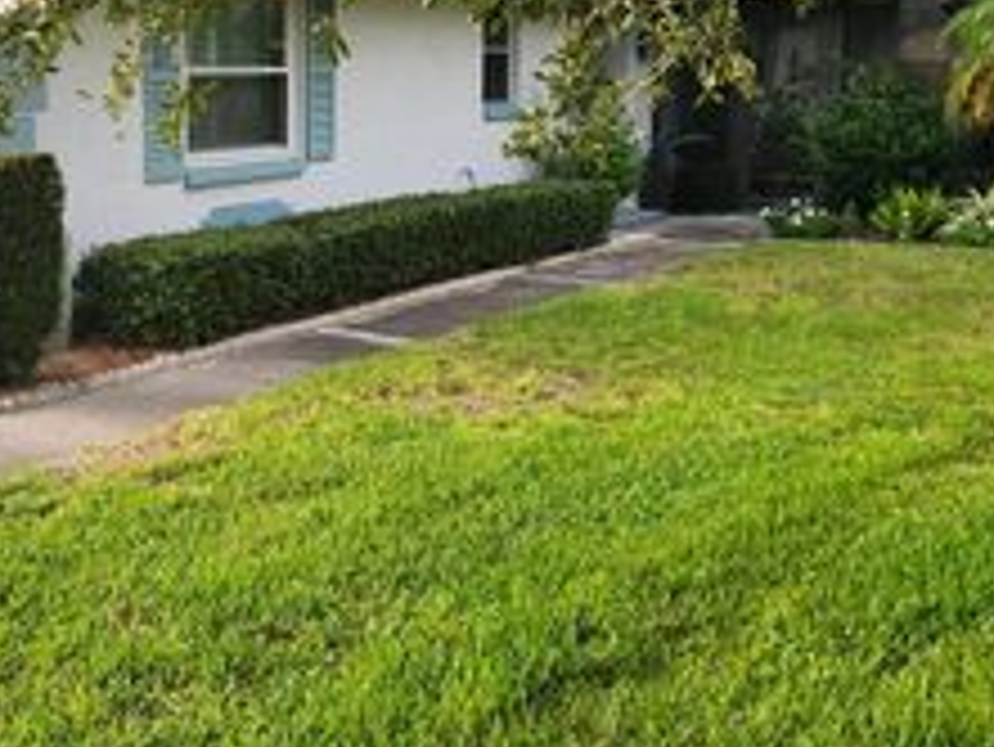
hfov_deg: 36.3
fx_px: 1494
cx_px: 297
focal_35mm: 52
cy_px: 205
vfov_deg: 27.7
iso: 80
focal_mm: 5.4
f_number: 1.8
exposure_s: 1/180
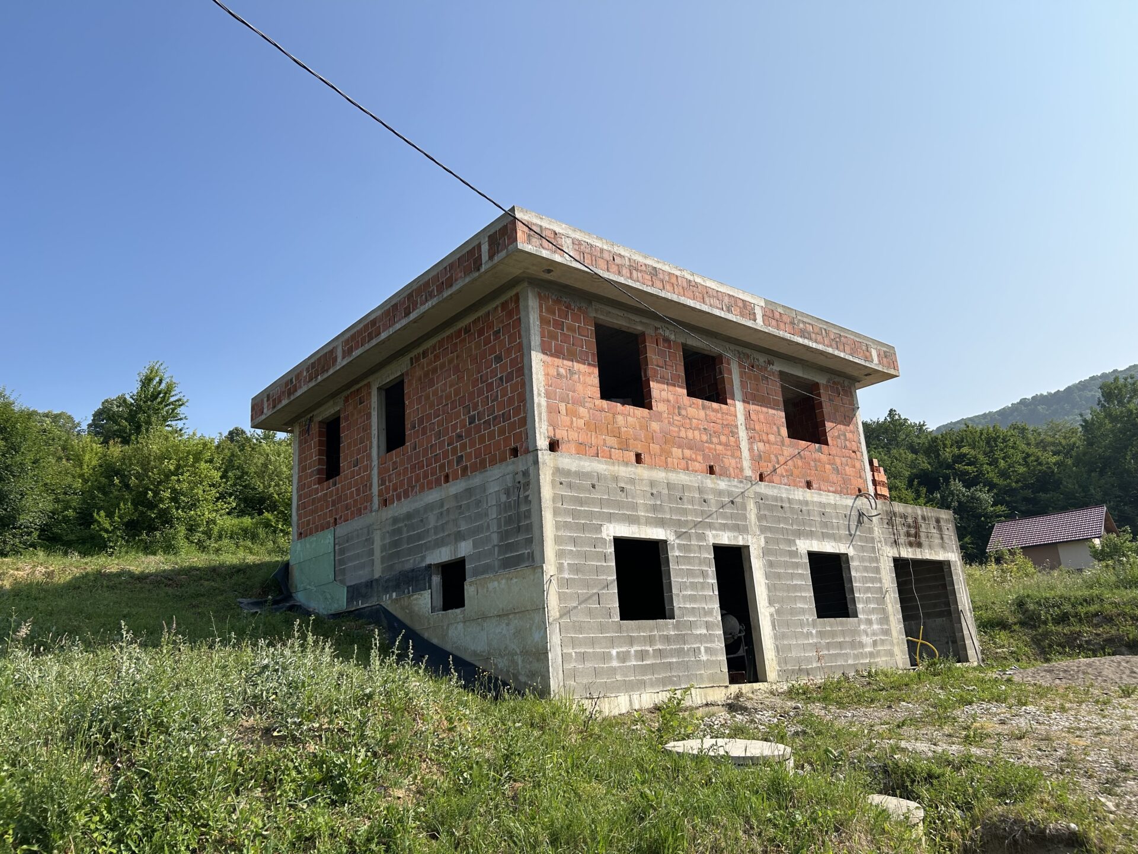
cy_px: 427
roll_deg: +4.2
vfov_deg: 53.1
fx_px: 855
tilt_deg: +13.4
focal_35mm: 26
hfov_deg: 67.3
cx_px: 569
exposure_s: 1/4444
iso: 50
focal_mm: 5.7
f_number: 1.5
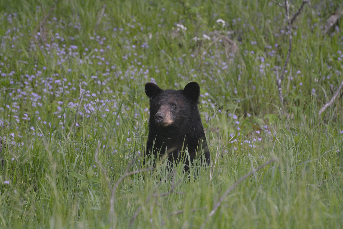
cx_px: 172
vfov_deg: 3.1
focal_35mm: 450
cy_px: 114
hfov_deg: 4.6
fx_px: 4287
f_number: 5.6
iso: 450
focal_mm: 300
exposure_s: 1/125
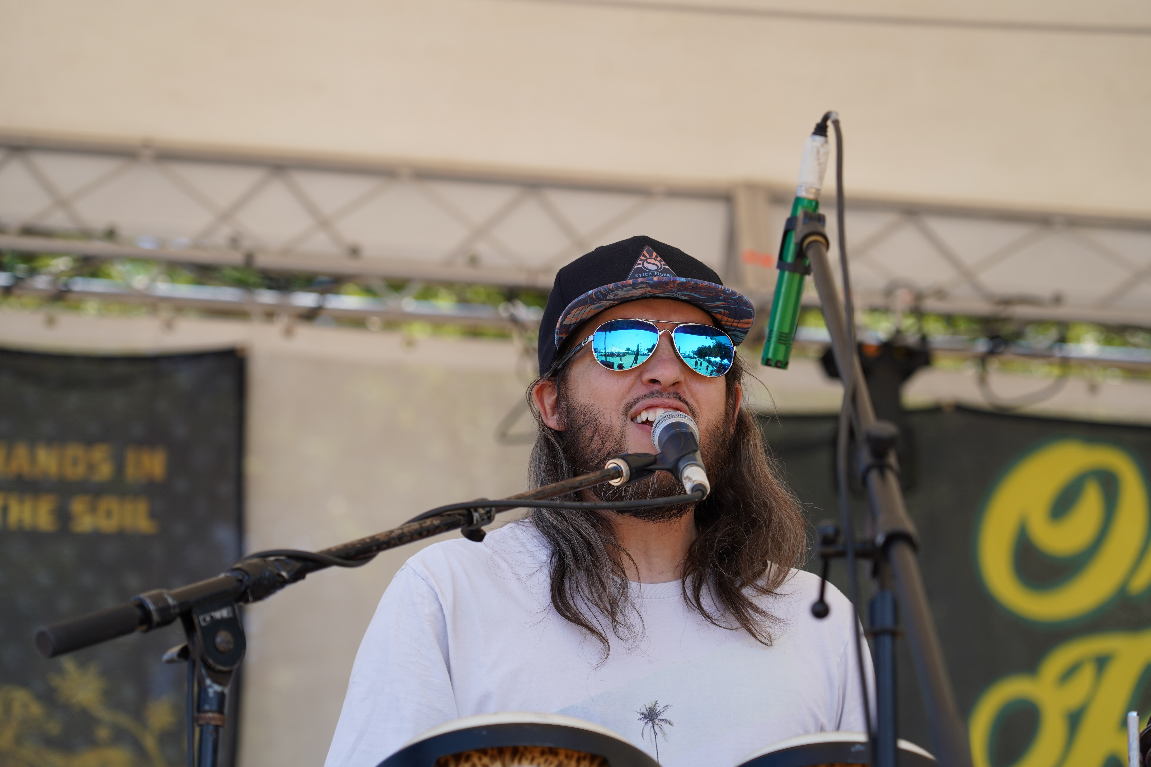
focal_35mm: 105
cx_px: 576
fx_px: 3357
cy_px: 384
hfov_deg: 19.5
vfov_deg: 13.0
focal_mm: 105
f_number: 5
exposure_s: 1/250
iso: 100
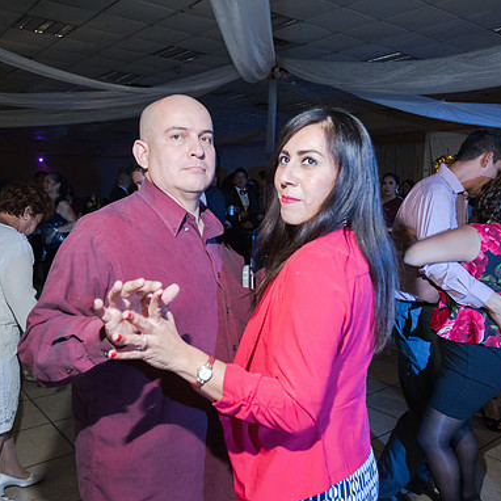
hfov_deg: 52.5
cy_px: 252
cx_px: 250
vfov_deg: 52.5
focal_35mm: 31
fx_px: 508
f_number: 3.5
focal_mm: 24
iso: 1600
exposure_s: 1/125
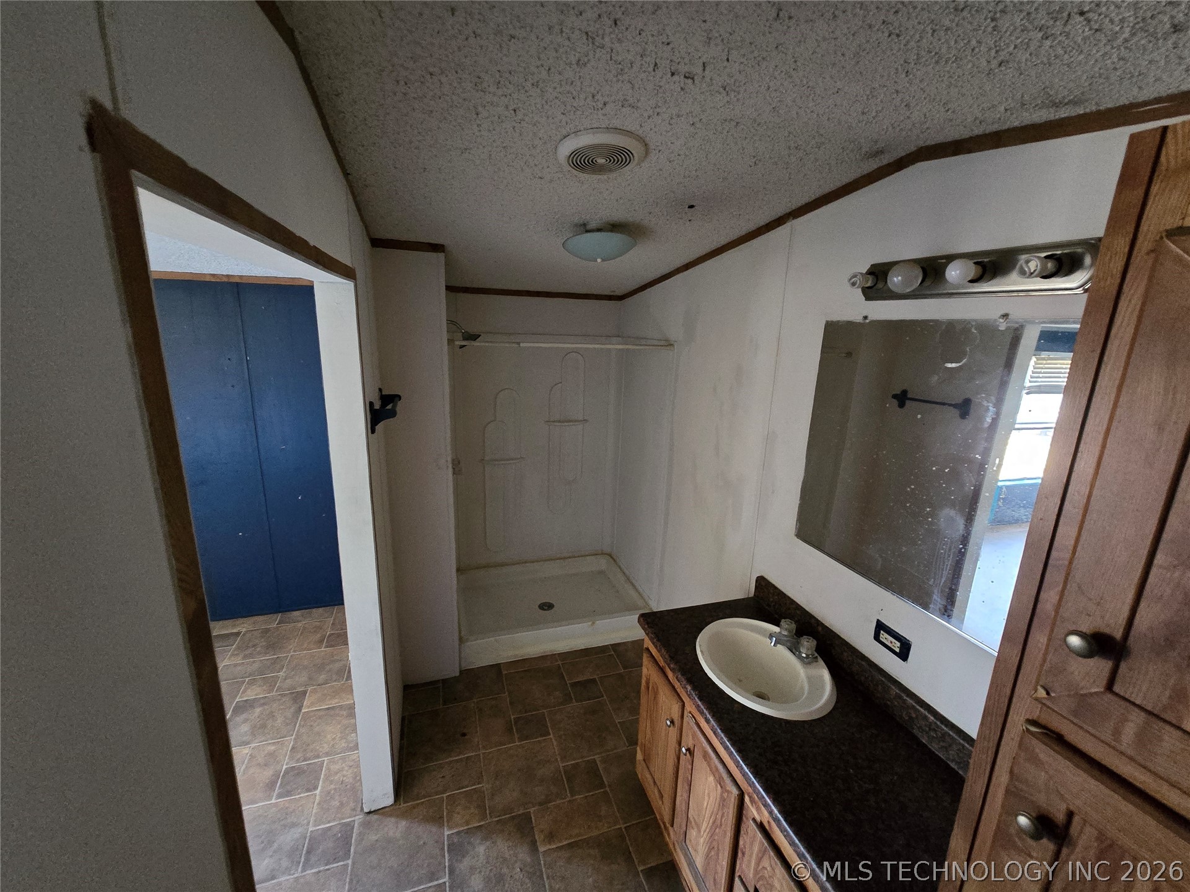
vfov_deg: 89.9
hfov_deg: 106.2
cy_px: 446
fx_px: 447
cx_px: 595
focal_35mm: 13
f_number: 2.2
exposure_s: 1/30
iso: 1250
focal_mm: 2.2
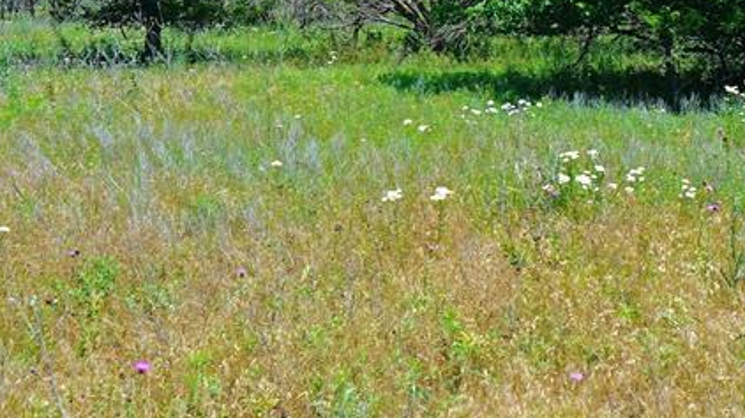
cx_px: 480
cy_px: -125
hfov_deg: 34.1
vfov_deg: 18.4
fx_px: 1205
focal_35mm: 61
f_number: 4.5
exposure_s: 1/60
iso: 100
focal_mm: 16
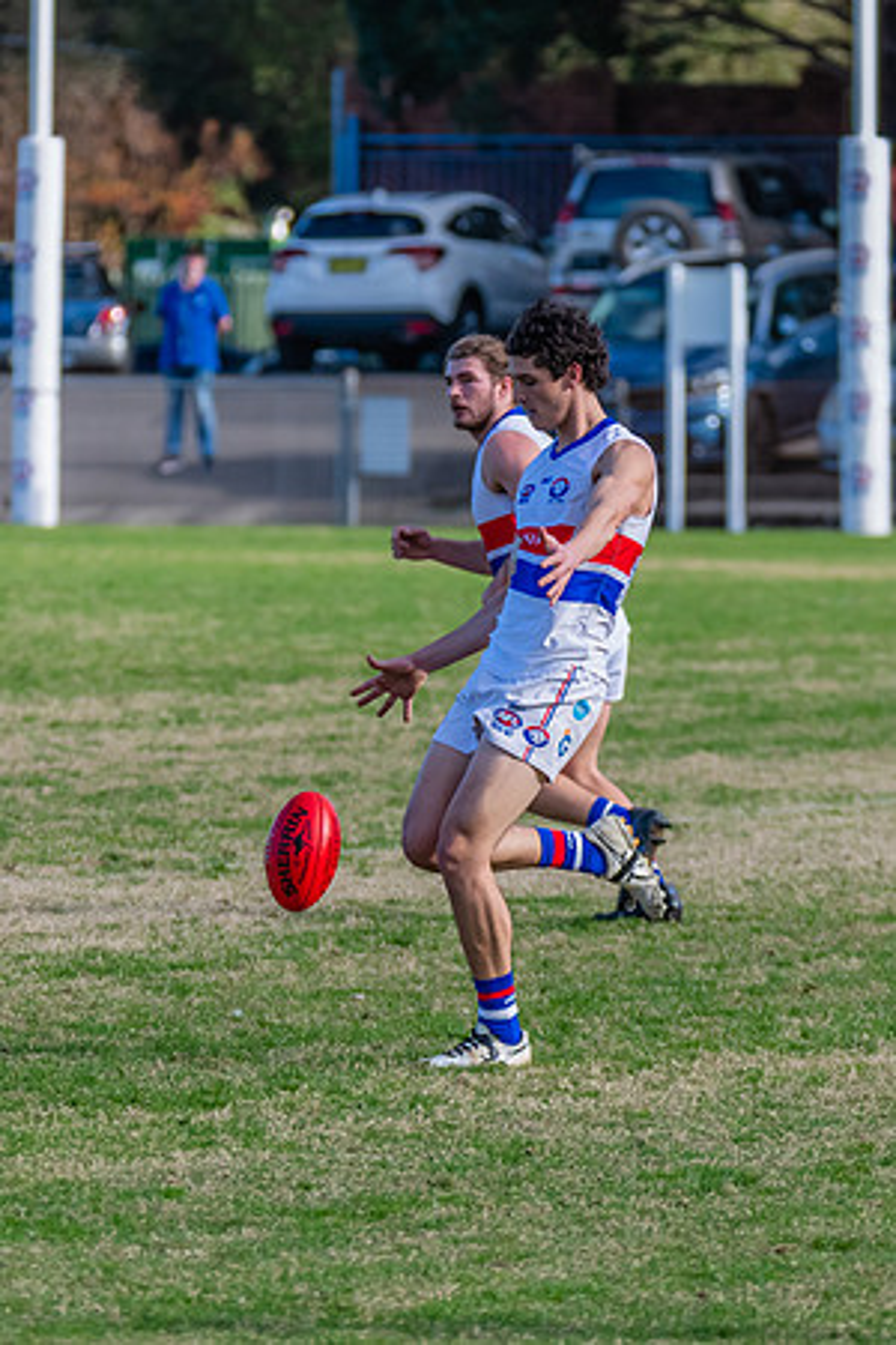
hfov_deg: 2.8
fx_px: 18660
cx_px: 525
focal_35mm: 500
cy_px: 627
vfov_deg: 4.1
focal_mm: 260
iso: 900
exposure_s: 1/1600
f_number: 5.6
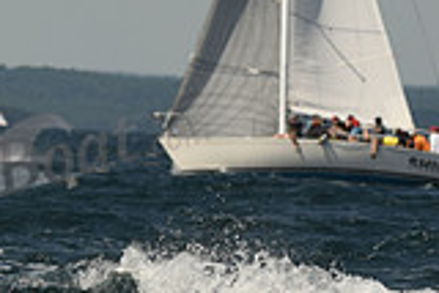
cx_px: -316
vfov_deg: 1.5
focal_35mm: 905
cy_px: 67
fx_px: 11046
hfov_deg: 2.3
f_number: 7.1
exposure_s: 1/1000
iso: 250
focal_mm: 250
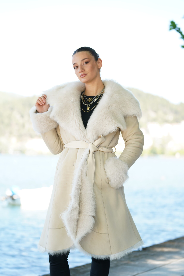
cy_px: 138
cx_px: 92
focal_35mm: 73
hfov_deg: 18.7
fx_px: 560
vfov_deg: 27.7
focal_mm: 73
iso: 160
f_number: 2.8
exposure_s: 1/250
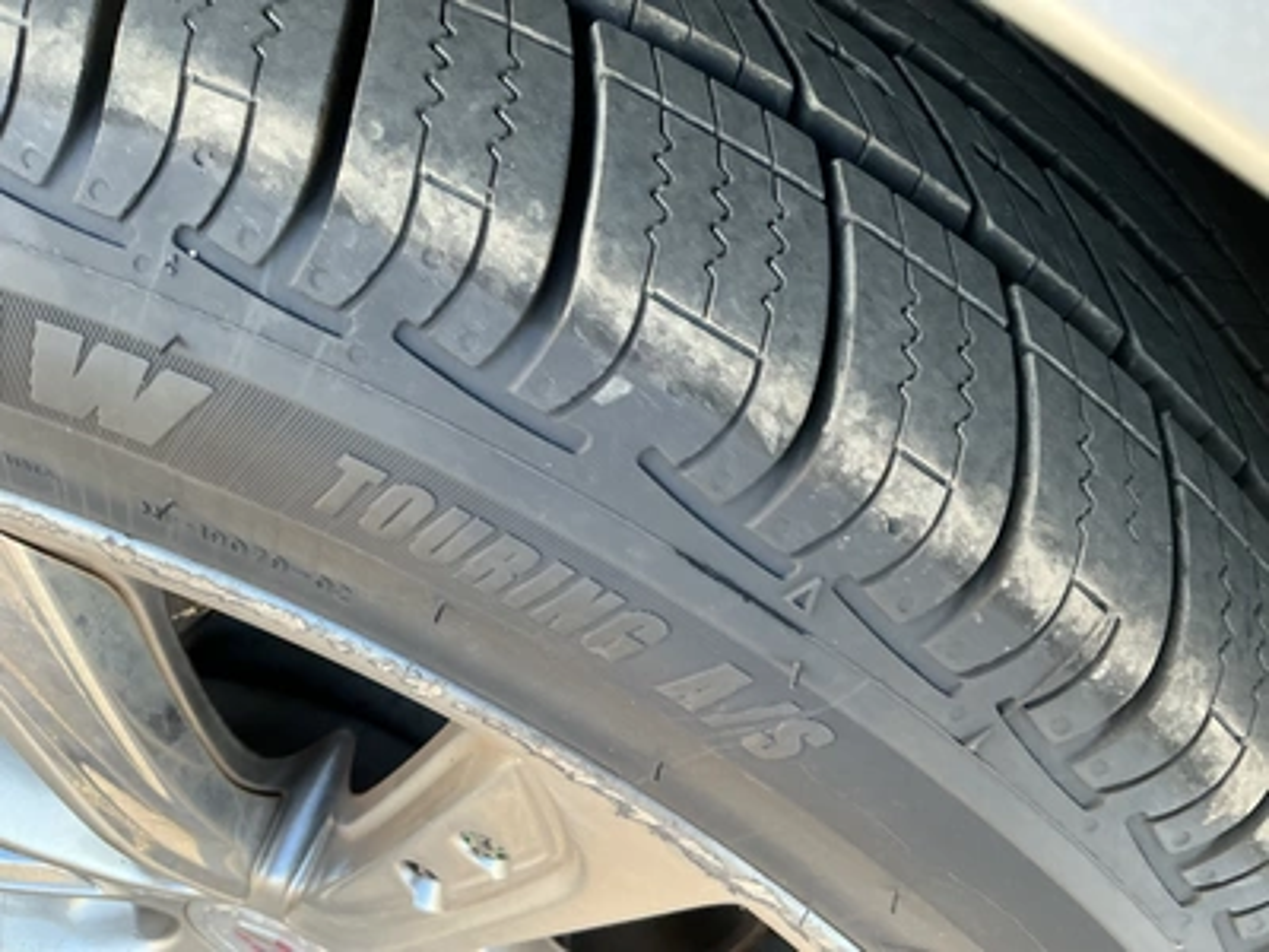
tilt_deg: -48.0
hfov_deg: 63.4
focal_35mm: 28
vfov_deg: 49.7
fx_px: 1026
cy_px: 476
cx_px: 634
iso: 64
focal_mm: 3
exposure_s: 1/97
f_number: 1.8
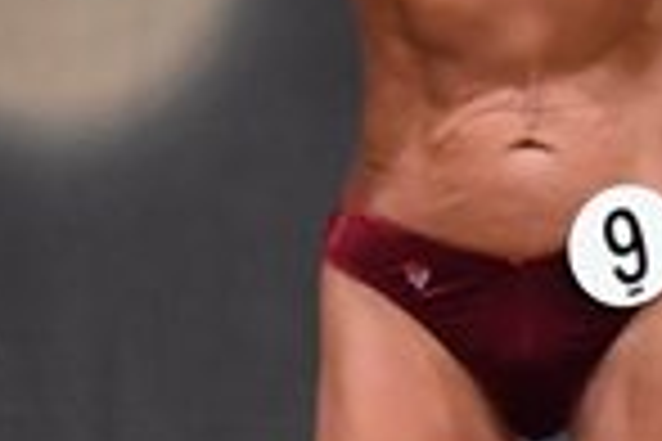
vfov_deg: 1.2
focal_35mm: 1188
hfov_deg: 1.7
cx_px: 633
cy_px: 297
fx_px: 21844
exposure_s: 1/400
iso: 6400
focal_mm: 150
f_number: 5.6
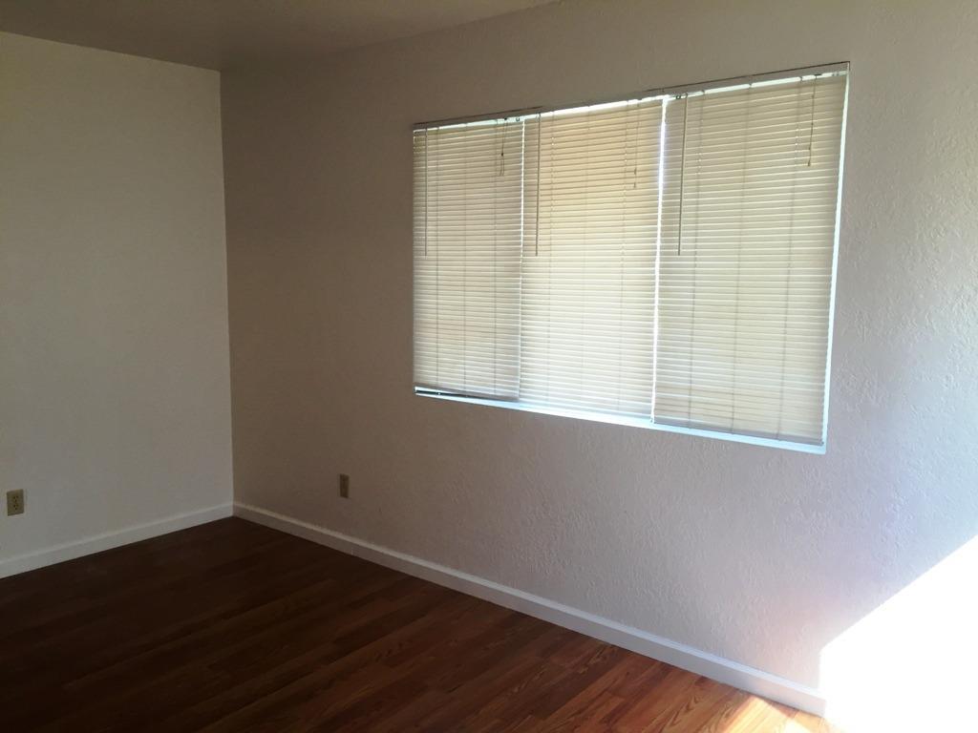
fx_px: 819
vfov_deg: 48.2
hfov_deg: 61.7
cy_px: 366
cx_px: 489
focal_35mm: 29
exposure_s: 1/30
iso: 32
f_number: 2.2
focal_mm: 4.15
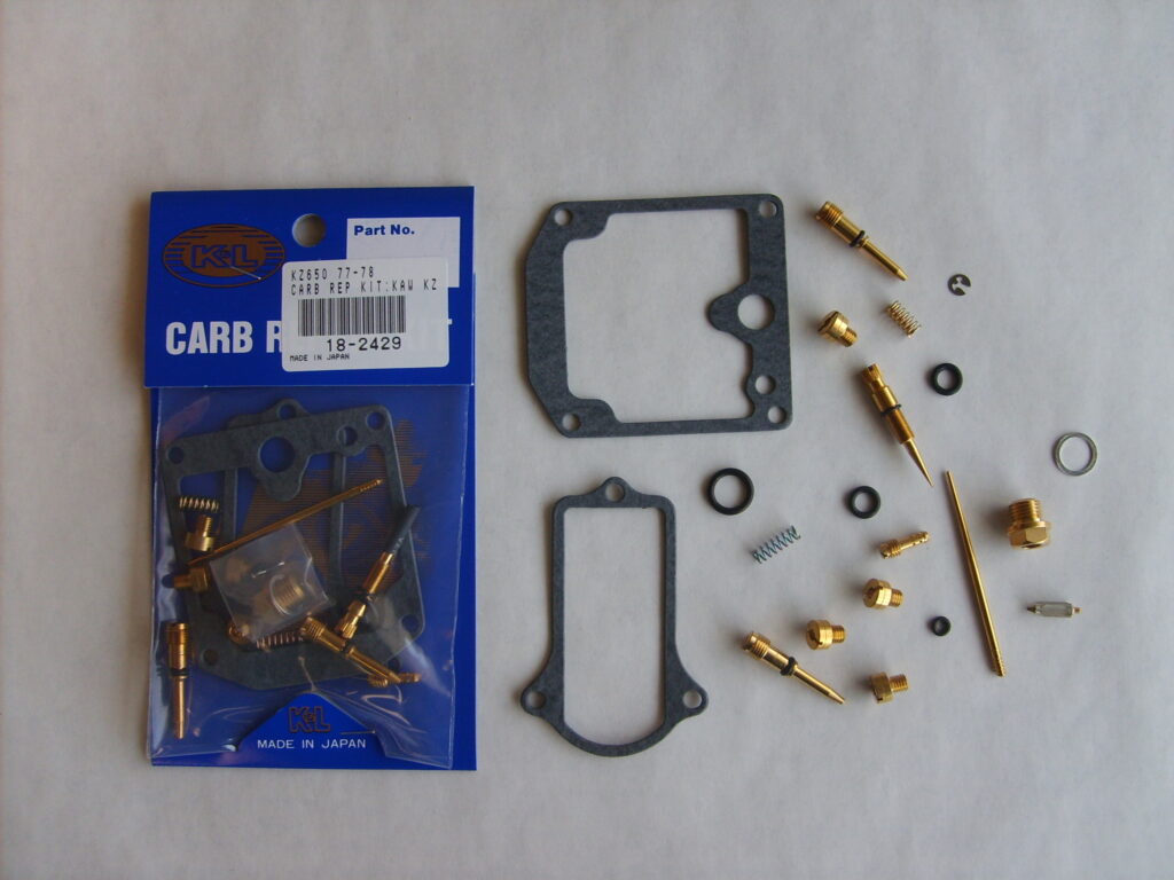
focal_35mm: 35
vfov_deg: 40.7
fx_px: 1187
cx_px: 587
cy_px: 440
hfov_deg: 52.6
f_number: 2.8
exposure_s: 1/60
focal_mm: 5.8
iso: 50
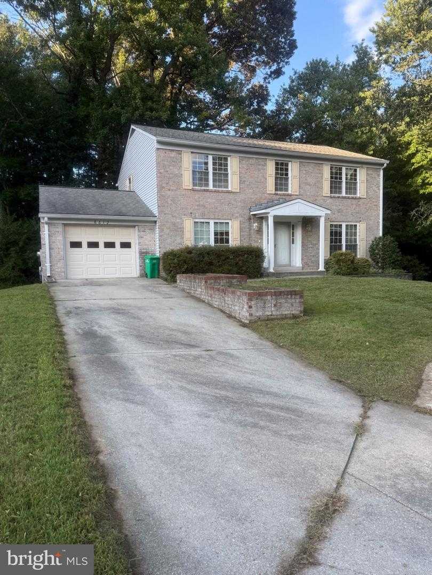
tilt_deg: -3.5
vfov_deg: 71.6
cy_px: 288
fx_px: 399
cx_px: 216
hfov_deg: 56.8
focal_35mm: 24
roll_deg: +0.2
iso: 100
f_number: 1.78
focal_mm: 6.76
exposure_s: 1/757
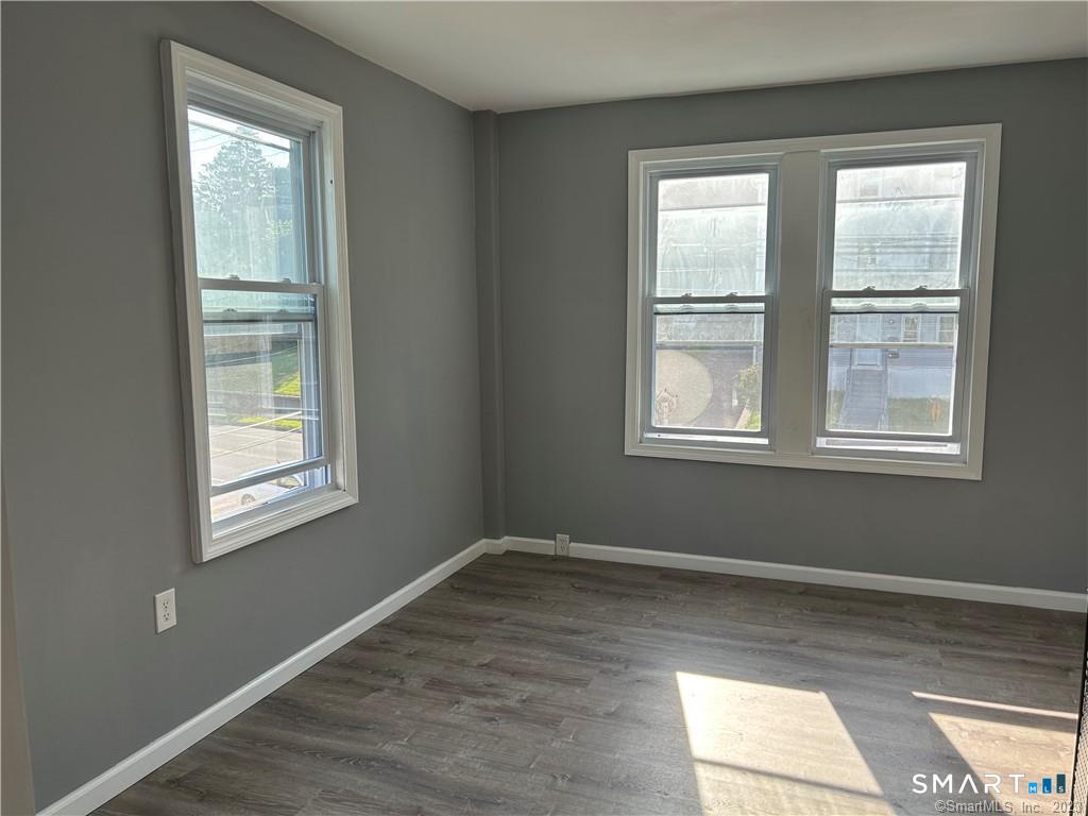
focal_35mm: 26
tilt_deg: -6.4
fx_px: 817
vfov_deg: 53.1
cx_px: 544
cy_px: 408
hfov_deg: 67.3
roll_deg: +0.3
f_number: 1.5
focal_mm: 5.7
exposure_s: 1/353
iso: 50
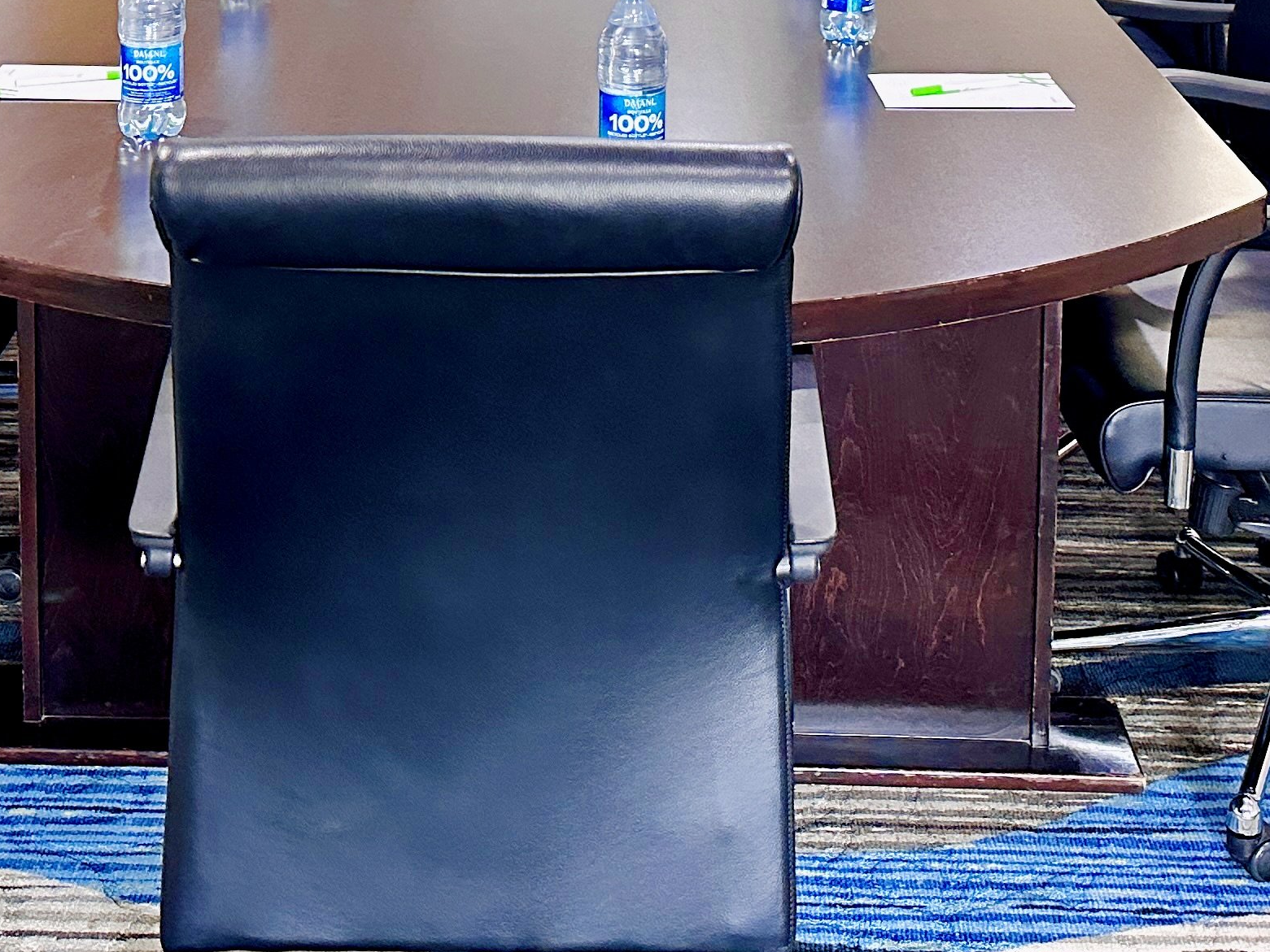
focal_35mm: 62
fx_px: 2275
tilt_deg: -7.1
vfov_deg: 21.6
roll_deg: -0.8
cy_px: -249
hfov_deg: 31.2
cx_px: 569
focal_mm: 6.86
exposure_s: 1/60
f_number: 1.78
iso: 500
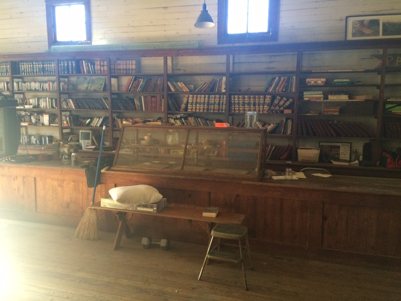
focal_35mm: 29
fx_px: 336
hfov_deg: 61.7
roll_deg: -0.3
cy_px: 150
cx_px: 200
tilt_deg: -6.6
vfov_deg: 48.2
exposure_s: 1/30
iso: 160
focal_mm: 4.15
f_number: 2.2
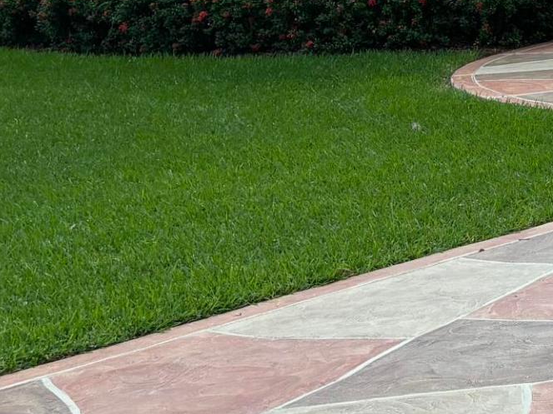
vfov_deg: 12.8
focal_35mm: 113
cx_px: 1093
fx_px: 1805
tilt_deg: -0.6
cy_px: -57
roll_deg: +0.5
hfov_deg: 14.5
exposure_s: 1/970
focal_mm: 5.96
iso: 50
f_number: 1.6
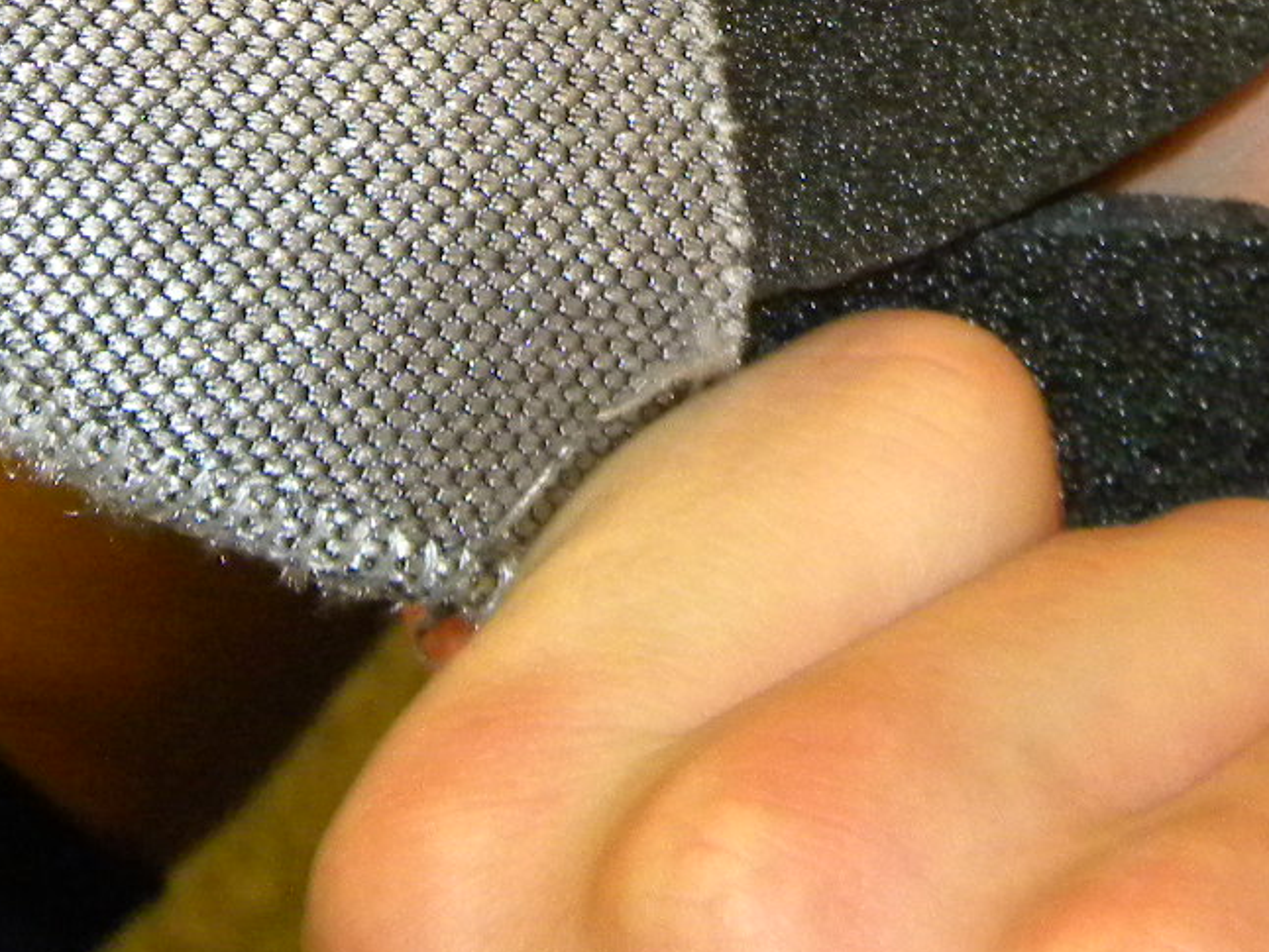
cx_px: 754
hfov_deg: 13.2
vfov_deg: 9.8
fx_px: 5464
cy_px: -277
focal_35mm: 149
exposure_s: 1/30
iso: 400
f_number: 3.9
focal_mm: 8.6
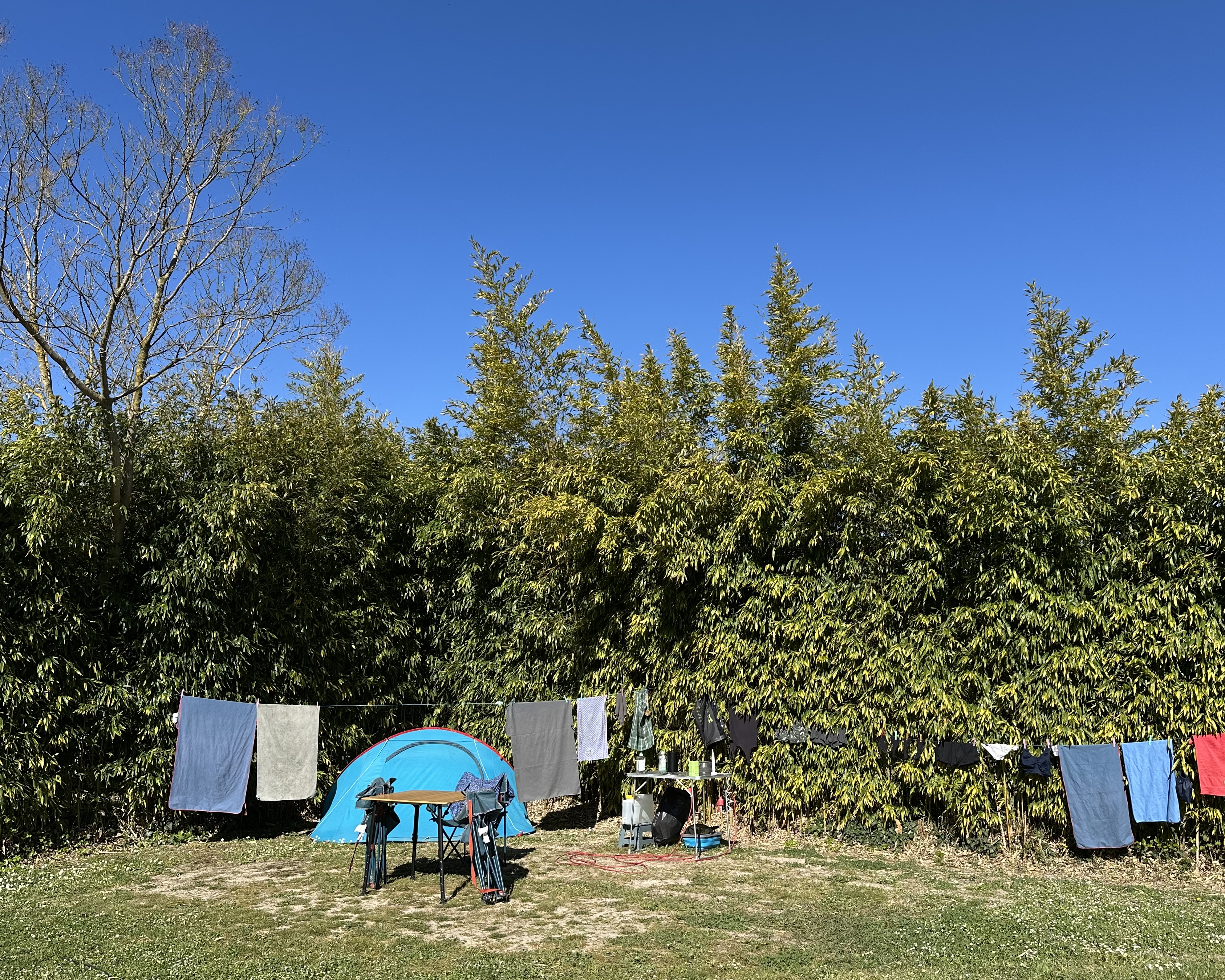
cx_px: 672
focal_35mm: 28
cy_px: 525
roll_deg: +0.7
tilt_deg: +7.4
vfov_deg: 51.5
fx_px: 1015
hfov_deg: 62.1
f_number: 1.78
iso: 80
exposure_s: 1/3597
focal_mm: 6.86
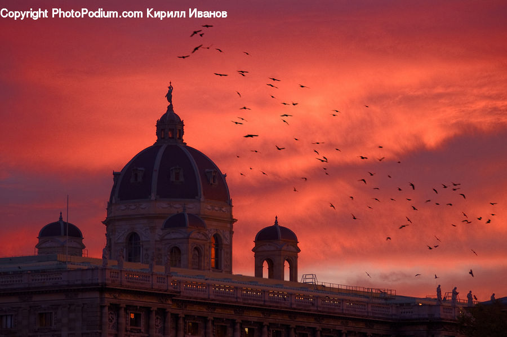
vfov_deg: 6.8
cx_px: 254
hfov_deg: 10.2
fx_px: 2849
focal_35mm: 202
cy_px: 168
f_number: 2.8
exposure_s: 1/90
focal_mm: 135
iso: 400
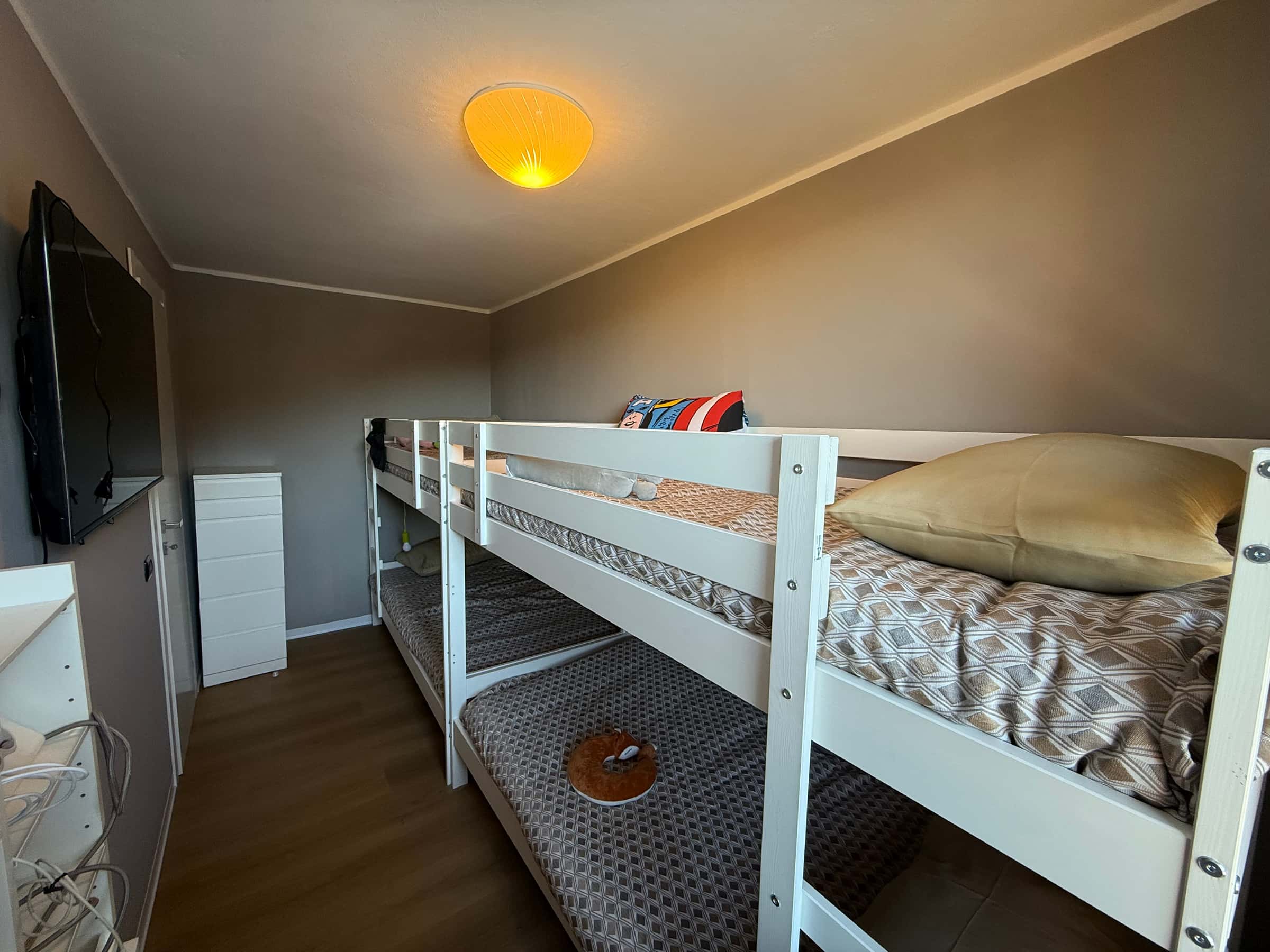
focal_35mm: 14
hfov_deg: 102.1
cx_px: 635
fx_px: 514
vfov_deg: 85.7
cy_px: 476
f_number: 2.2
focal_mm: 2.22
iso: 200
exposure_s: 1/99
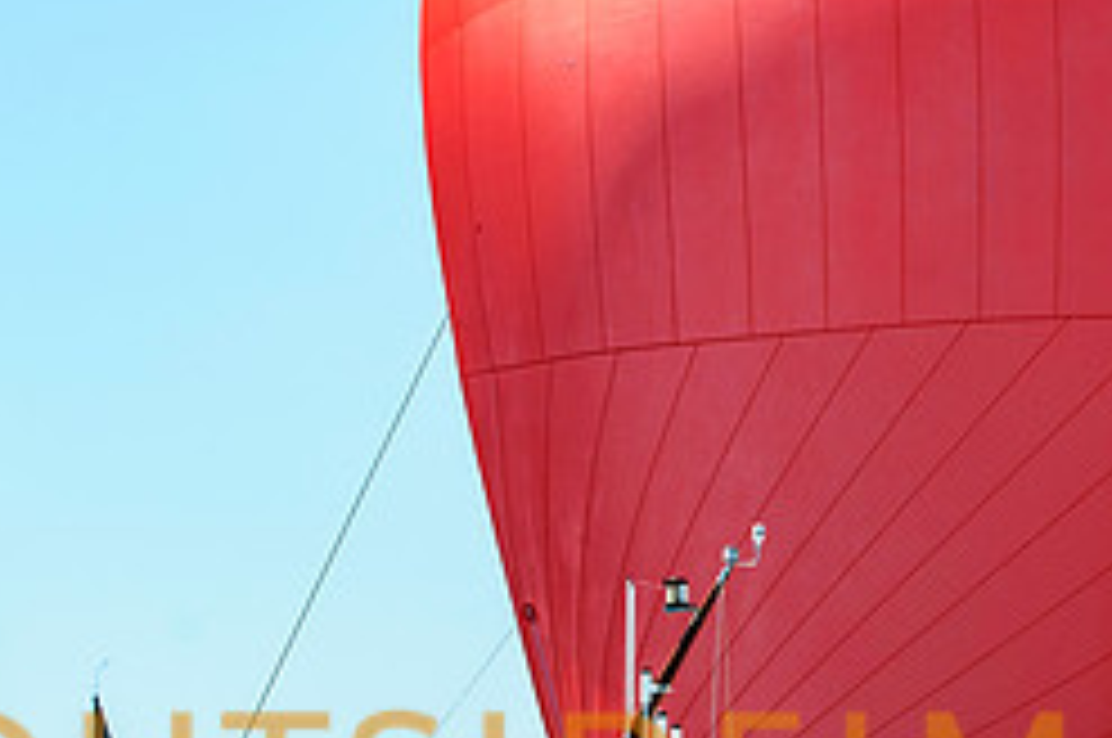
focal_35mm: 216
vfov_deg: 6.3
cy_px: 747
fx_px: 6663
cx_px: 873
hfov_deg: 9.5
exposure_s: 1/1600
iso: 320
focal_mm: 92
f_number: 5
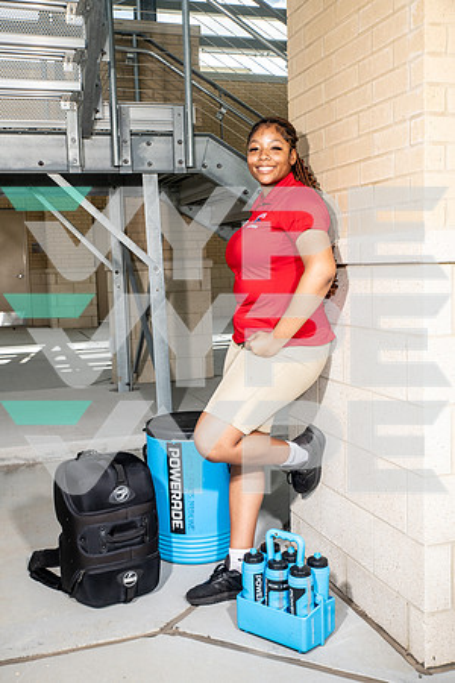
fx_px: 758
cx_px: 228
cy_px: 342
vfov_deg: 48.5
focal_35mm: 40
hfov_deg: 33.4
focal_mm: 40
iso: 200
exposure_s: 1/320
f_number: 7.1
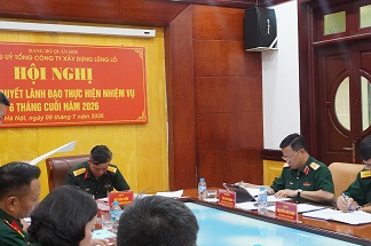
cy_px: 133
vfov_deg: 26.4
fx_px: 525
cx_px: 174
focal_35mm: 51
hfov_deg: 38.9
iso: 5000
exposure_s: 1/100
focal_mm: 22
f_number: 6.3
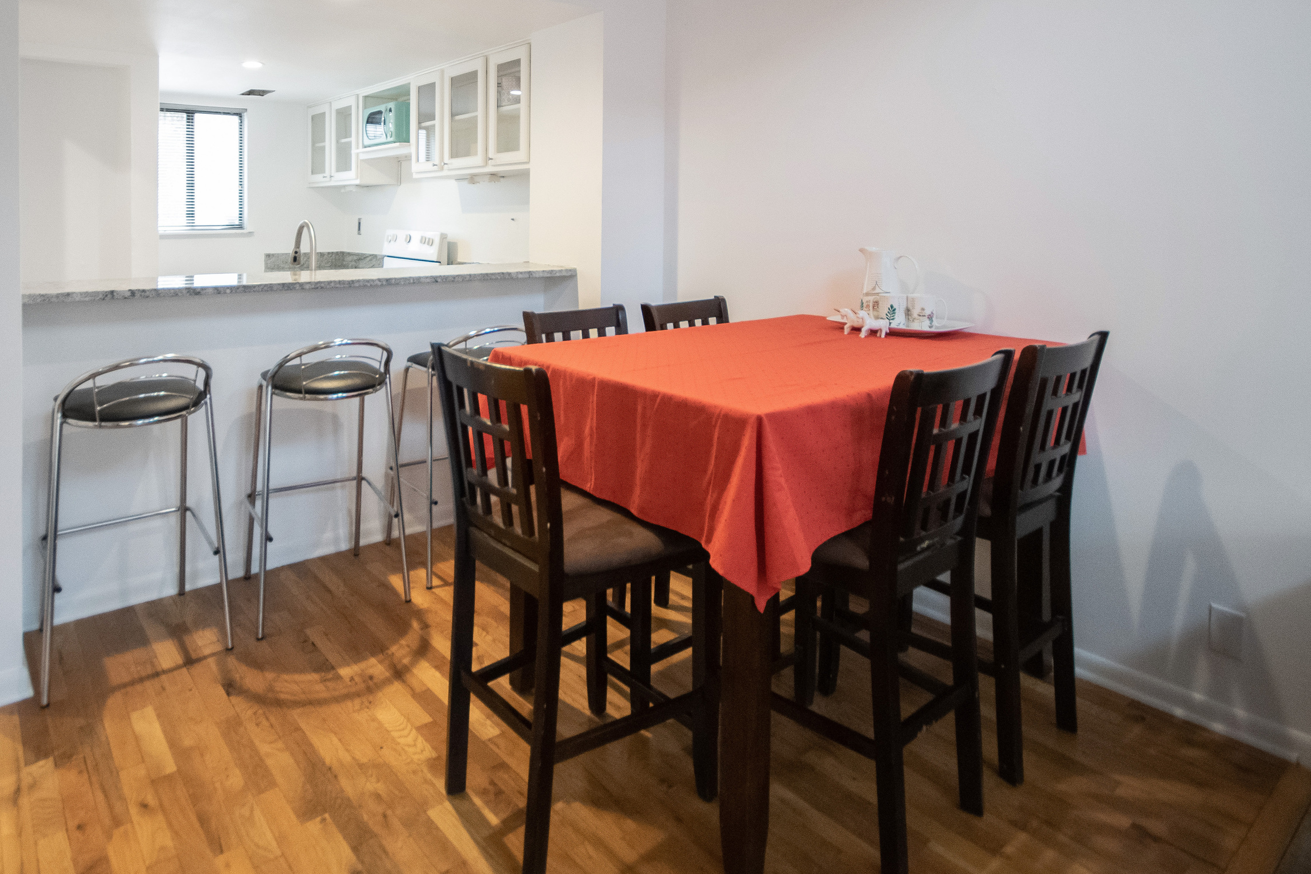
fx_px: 728
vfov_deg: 61.1
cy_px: 329
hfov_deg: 83.0
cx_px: 529
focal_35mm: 20
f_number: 4
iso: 1600
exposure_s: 1/40
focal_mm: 10
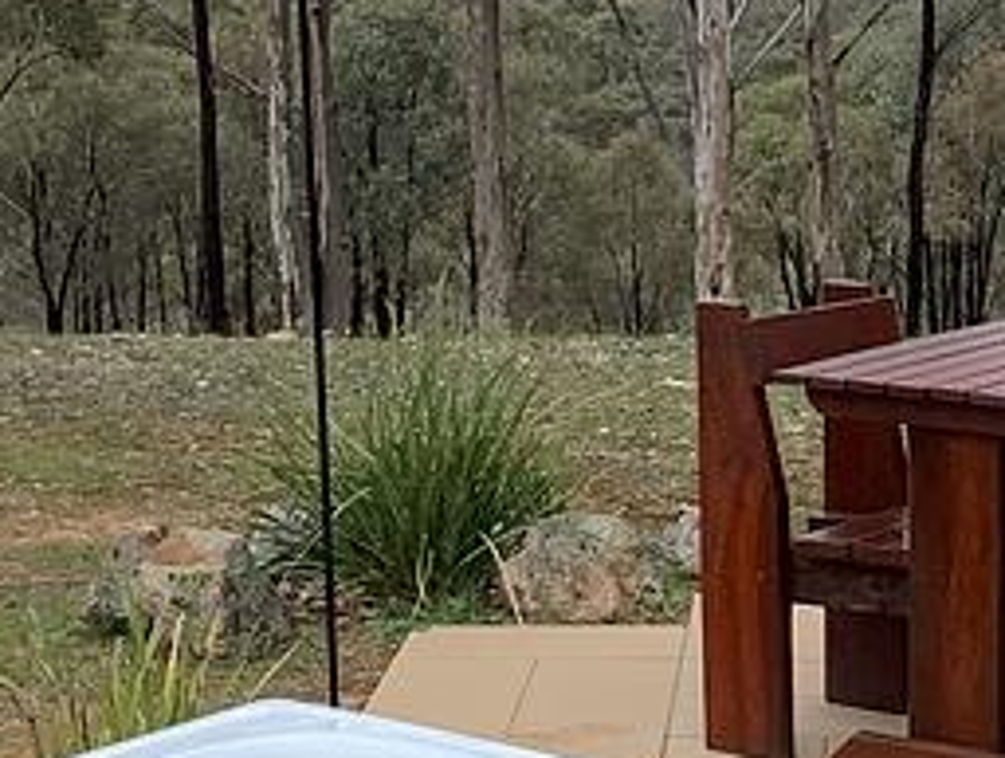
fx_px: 2182
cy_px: 509
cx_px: 875
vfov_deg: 19.6
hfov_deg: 25.3
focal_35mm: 75
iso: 25
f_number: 2.4
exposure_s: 1/806
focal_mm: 3.3
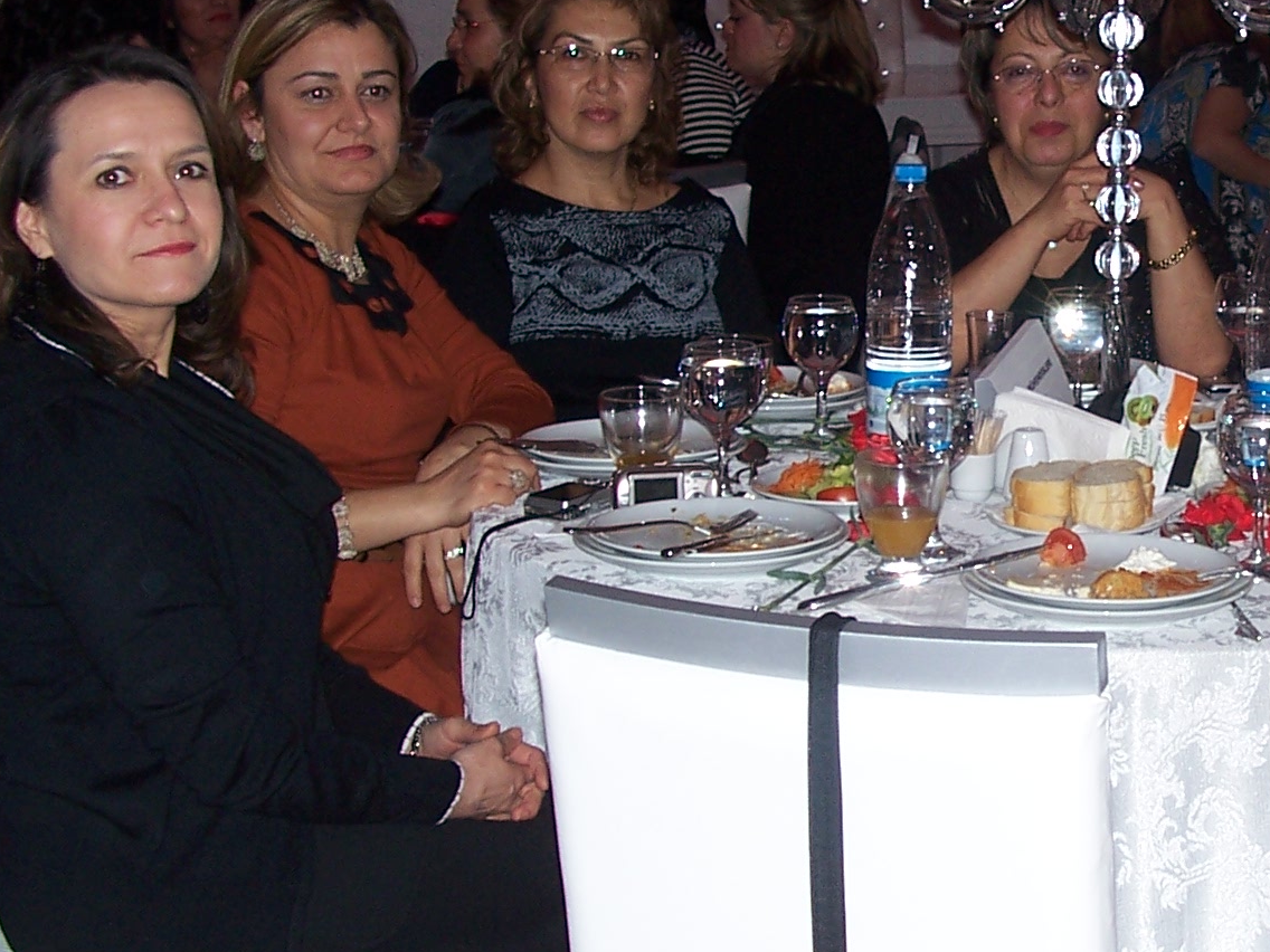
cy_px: 457
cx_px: 1124
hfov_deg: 26.5
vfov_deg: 20.7
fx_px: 2605
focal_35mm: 71
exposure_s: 1/60
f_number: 2.8
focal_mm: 6
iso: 80
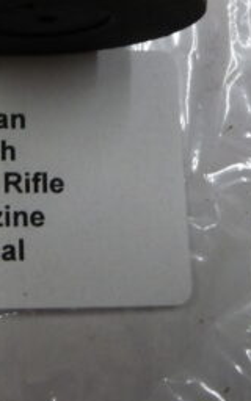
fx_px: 679
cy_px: 88
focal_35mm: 62
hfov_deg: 20.2
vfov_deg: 32.2
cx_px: -11
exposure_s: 1/30
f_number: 3.3
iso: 250
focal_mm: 4.1
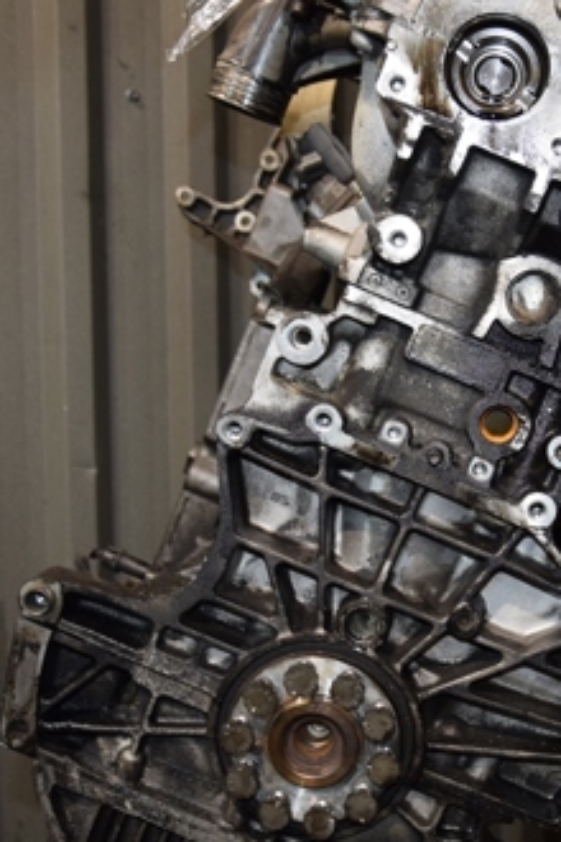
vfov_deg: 31.4
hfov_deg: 21.1
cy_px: 487
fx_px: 1496
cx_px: 418
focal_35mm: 64
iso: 800
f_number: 5
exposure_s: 1/60
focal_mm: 22
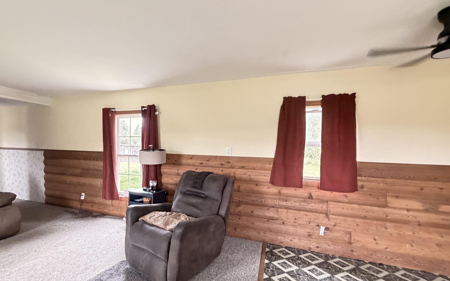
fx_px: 208
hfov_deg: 93.9
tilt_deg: -3.0
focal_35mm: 17
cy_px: 158
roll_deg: -0.2
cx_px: 198
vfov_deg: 67.7
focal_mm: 2.22
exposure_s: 1/60
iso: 800
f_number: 2.2
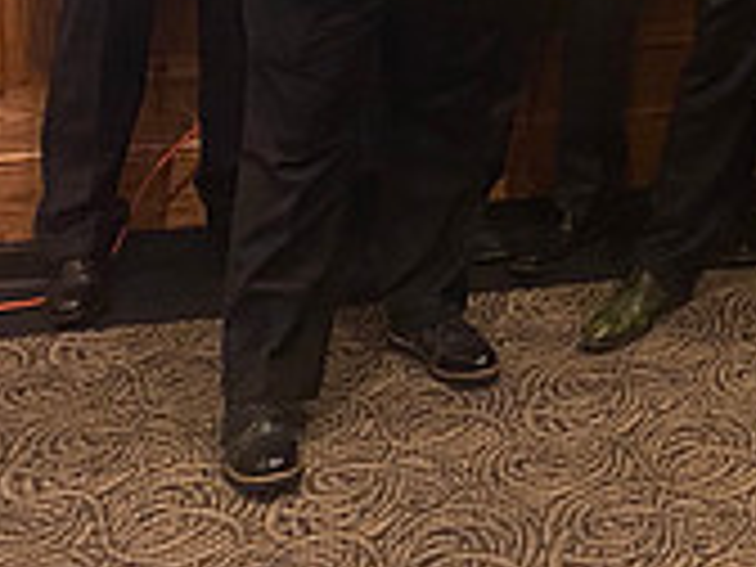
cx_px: 940
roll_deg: -1.4
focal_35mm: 90
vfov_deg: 15.1
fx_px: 1966
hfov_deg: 20.2
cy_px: -317
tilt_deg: -4.5
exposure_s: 1/30
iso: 500
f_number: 1.8
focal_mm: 4.25
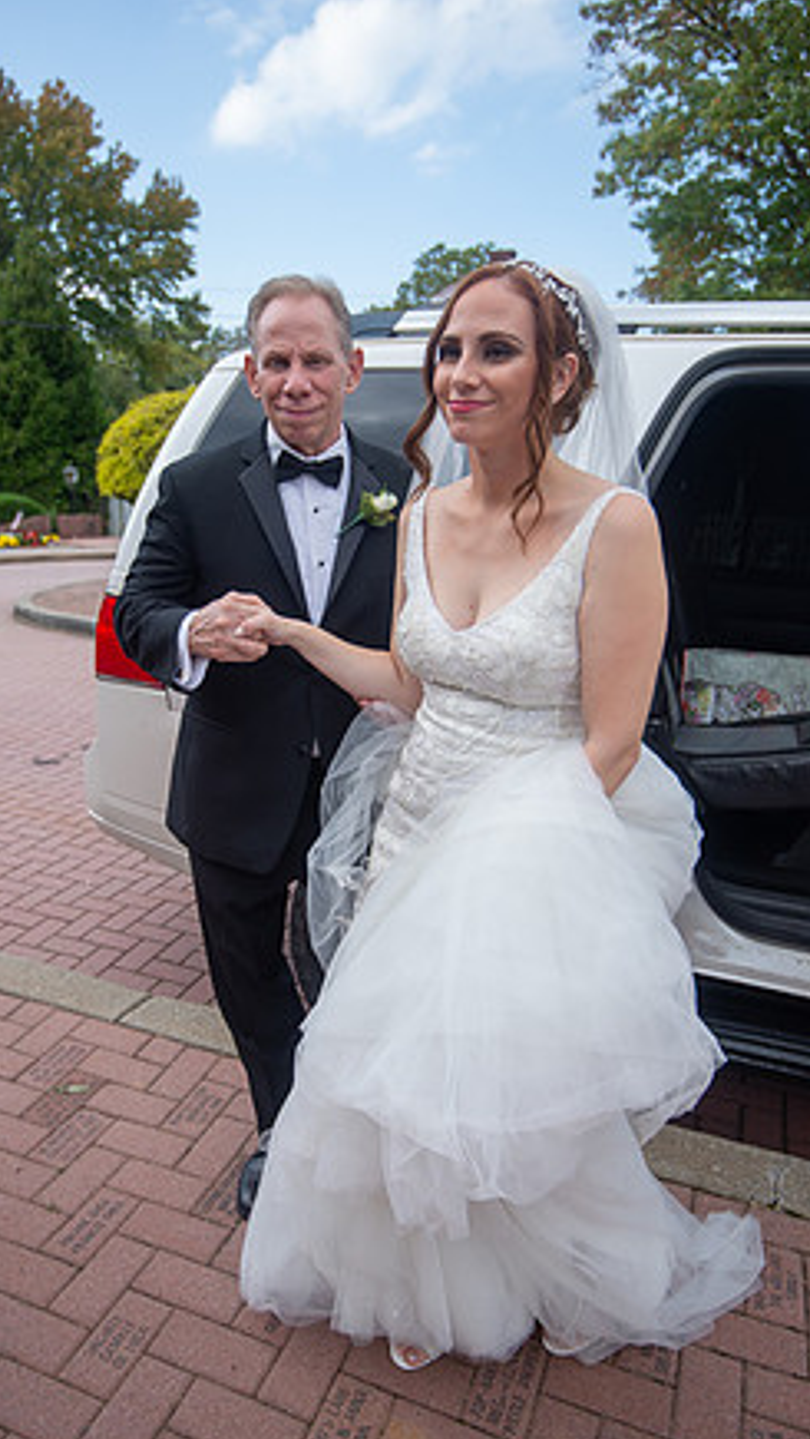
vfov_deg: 71.9
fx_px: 992
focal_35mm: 26
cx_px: 329
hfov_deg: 44.2
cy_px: 741
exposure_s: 1/1250
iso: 400
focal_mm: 24
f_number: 4
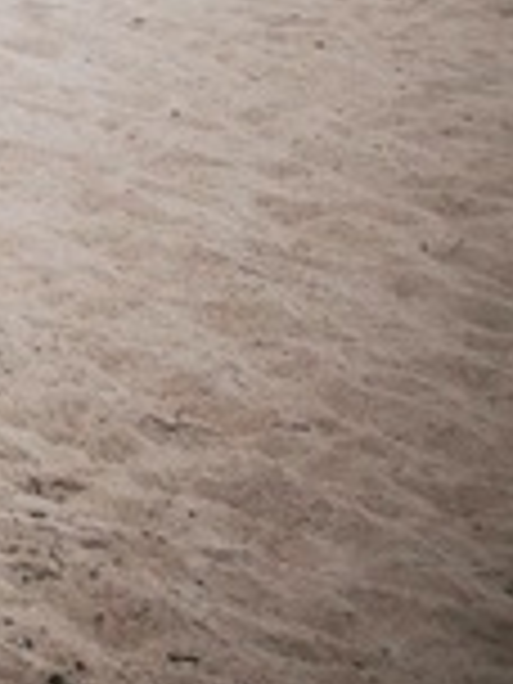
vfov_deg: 13.9
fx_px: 2628
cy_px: -328
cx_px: -1102
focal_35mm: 133
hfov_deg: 8.8
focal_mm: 5.56
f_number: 1.6
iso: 50
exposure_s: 1/1712
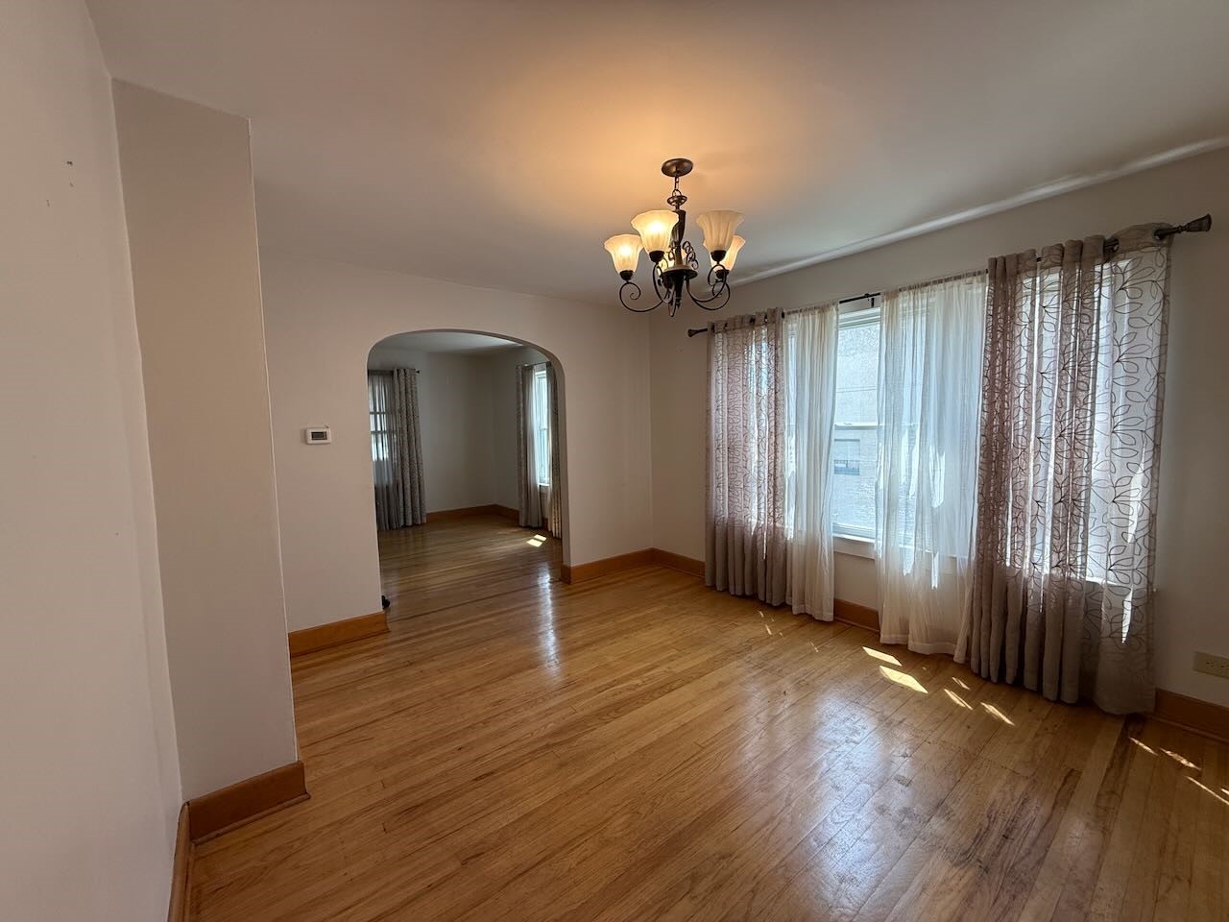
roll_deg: +1.2
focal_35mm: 14
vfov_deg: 85.7
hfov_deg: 102.1
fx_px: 497
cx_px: 614
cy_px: 461
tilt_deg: -3.9
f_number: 2.2
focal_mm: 2.22
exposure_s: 1/120
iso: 80
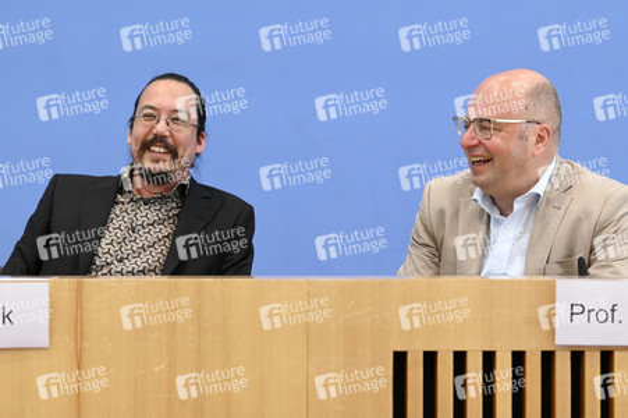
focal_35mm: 70
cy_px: 209
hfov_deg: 28.9
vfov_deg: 19.4
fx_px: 1220
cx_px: 314
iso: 4000
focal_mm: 70
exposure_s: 1/500
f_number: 6.3
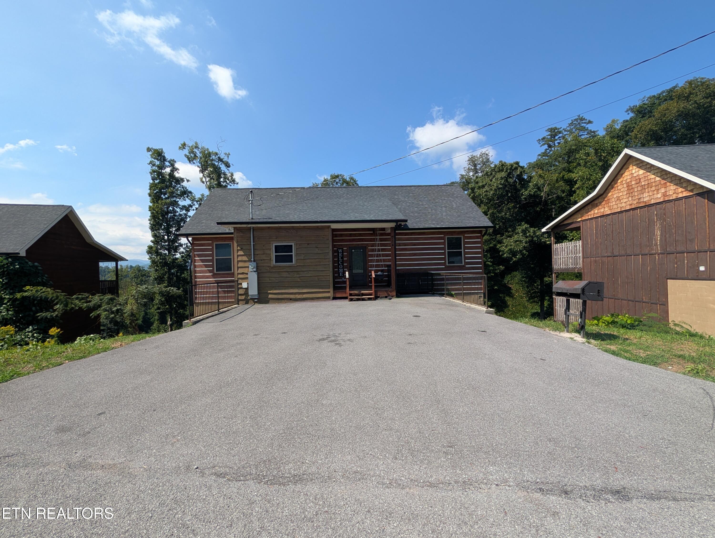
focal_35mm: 12
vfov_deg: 94.6
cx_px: 358
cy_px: 269
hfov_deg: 110.5
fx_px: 248
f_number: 1.7
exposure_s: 1/3077
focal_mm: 2.02
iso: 67
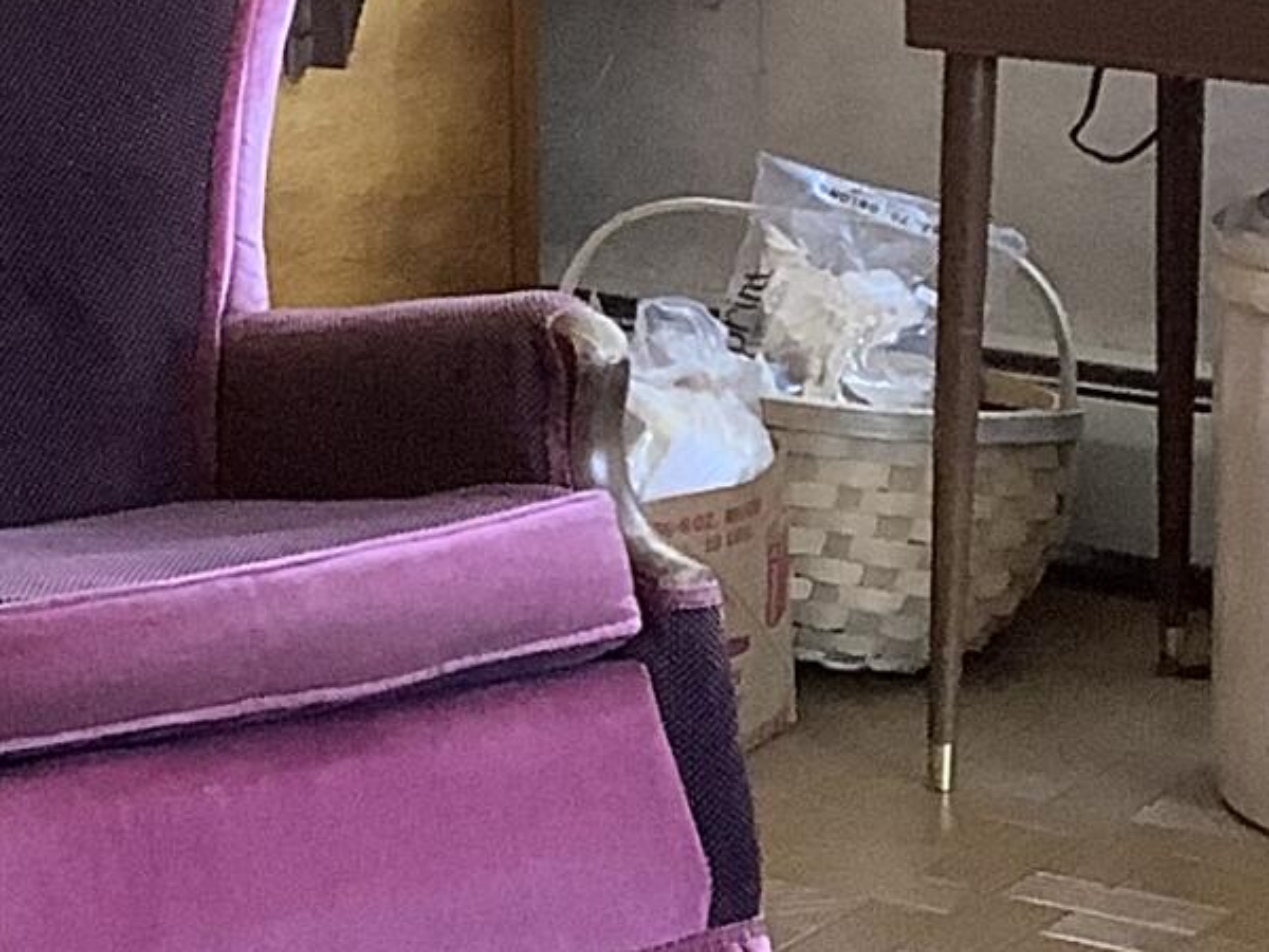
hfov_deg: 12.5
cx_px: -218
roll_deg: -0.2
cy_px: -453
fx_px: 5682
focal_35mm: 155
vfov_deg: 9.3
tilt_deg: -4.2
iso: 100
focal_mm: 3.3
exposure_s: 1/60
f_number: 2.4
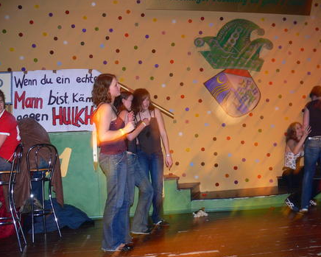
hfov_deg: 49.1
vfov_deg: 40.1
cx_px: 166
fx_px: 352
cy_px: 130
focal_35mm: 37
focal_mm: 7.4
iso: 100
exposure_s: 1/30
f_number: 2.8
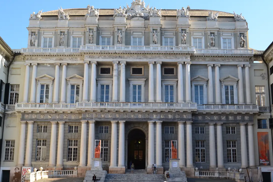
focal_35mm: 52
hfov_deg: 38.5
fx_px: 391
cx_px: 137
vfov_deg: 26.2
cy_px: 86
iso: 400
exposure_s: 1/320
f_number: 10
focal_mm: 31
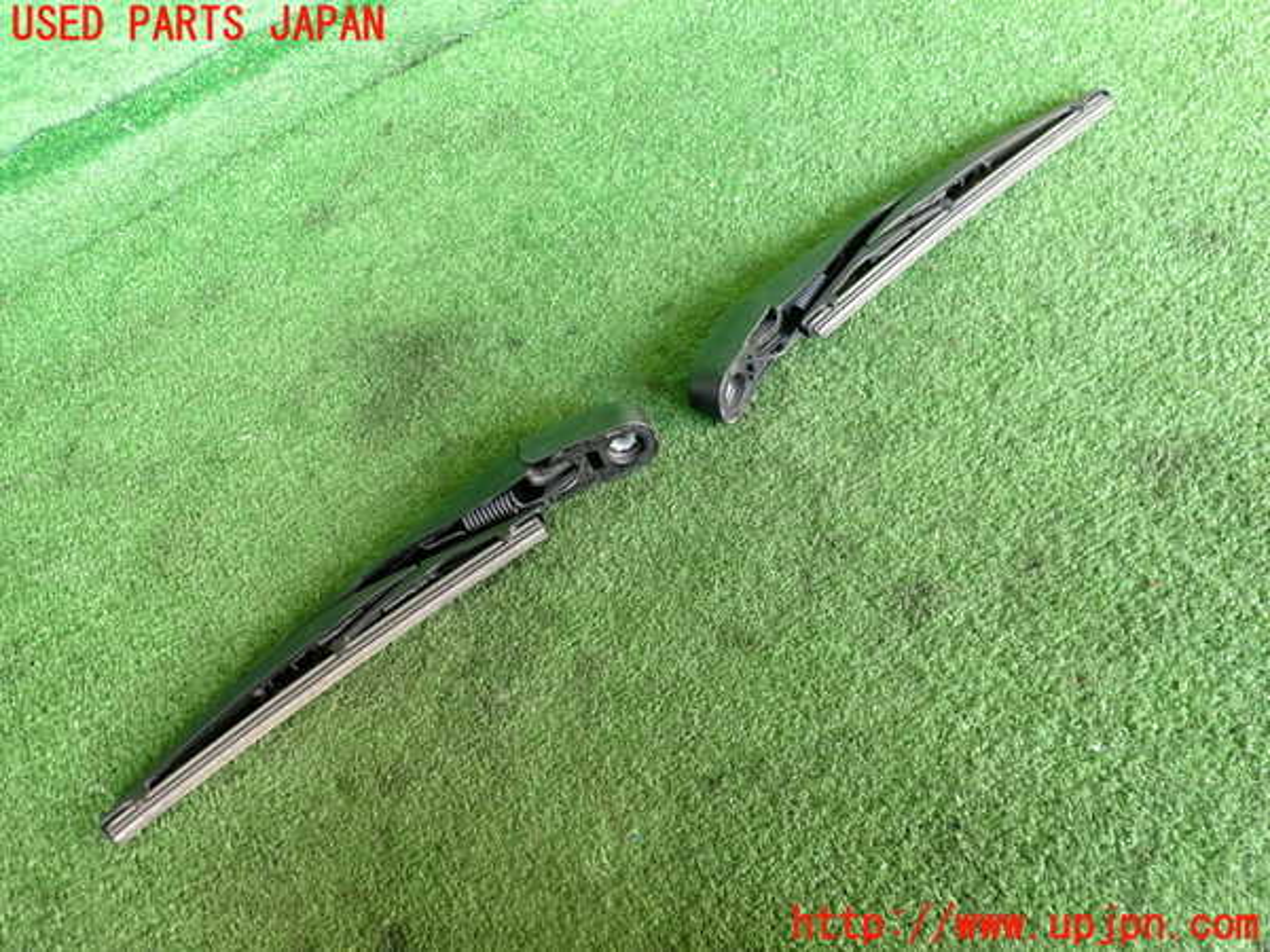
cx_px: 635
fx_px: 1101
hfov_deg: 60.0
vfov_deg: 46.8
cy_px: 476
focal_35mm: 30
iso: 200
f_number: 2.3
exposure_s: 1/50
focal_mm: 5.4
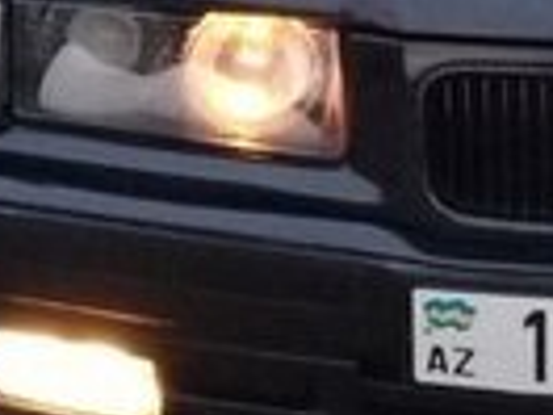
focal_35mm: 155
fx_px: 2476
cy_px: -178
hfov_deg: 12.6
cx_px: 582
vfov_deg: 9.4
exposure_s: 1/33
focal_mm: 3.3
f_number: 2.2
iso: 200
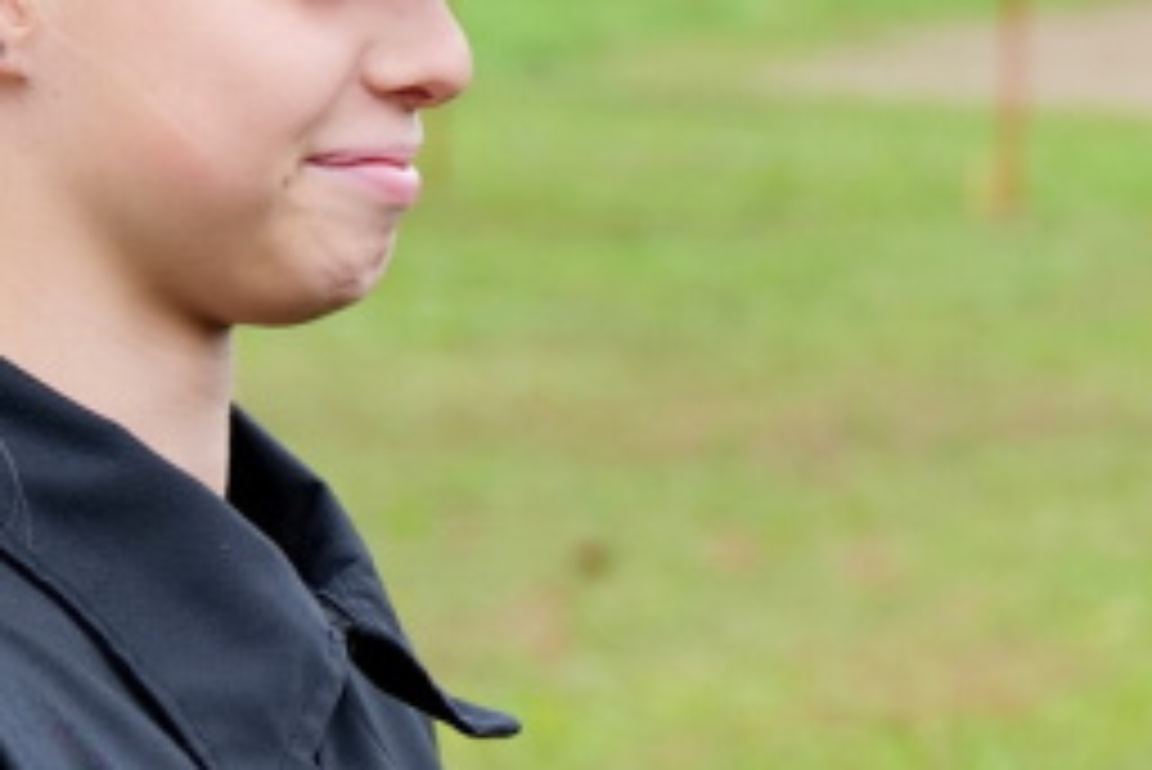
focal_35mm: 267
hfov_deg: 7.5
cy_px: 608
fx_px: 8548
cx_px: 1890
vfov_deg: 5.2
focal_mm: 38
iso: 250
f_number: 2.8
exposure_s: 1/60
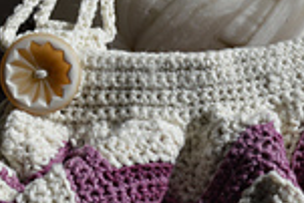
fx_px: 921
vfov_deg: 12.6
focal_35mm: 109
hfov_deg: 18.5
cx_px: 254
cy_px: 77
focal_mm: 22
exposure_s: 1/200
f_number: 7.1
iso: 100
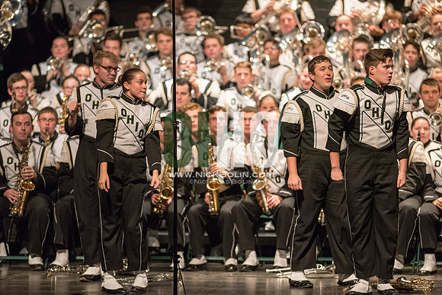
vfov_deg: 4.6
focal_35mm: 300
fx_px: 3684
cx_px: 221
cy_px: 148
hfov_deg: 6.9
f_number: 2.8
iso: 4000
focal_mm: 300
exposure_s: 1/500
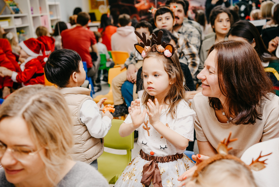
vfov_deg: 26.0
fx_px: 405
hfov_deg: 38.0
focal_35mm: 52
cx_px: 146
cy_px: 97
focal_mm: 50
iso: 250
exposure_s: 1/160
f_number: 4
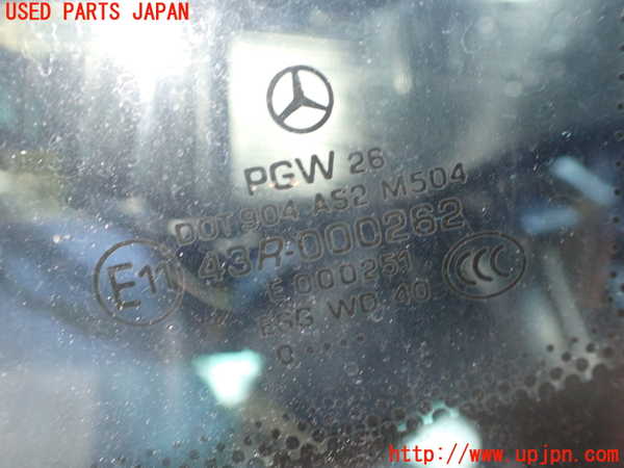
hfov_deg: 60.0
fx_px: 541
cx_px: 312
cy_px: 234
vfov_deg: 46.8
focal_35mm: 30
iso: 800
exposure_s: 1/60
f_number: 2.3
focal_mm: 5.4
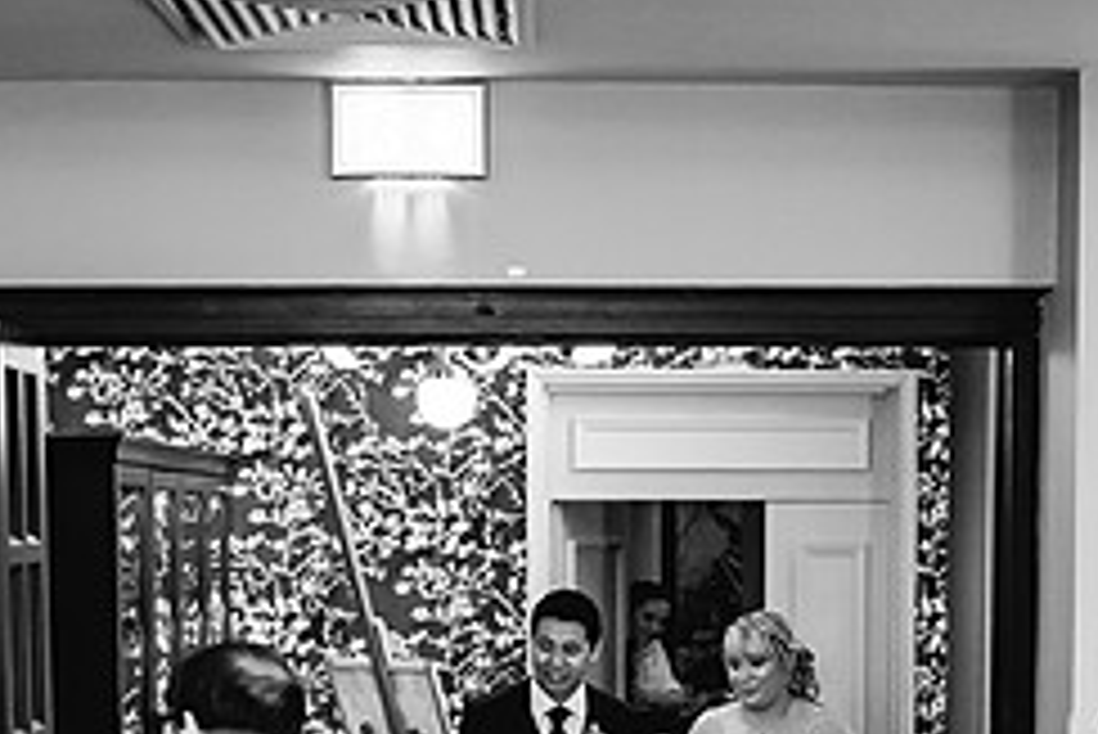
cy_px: 817
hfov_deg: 23.5
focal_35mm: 86
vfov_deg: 15.5
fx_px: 2624
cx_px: 716
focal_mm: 35
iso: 4000
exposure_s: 1/500
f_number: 2
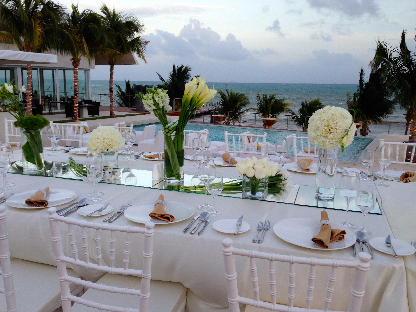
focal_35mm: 33
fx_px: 397
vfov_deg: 42.9
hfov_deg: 55.4
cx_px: 208
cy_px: 156
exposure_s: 1/142
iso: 50
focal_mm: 4.13
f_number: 2.4
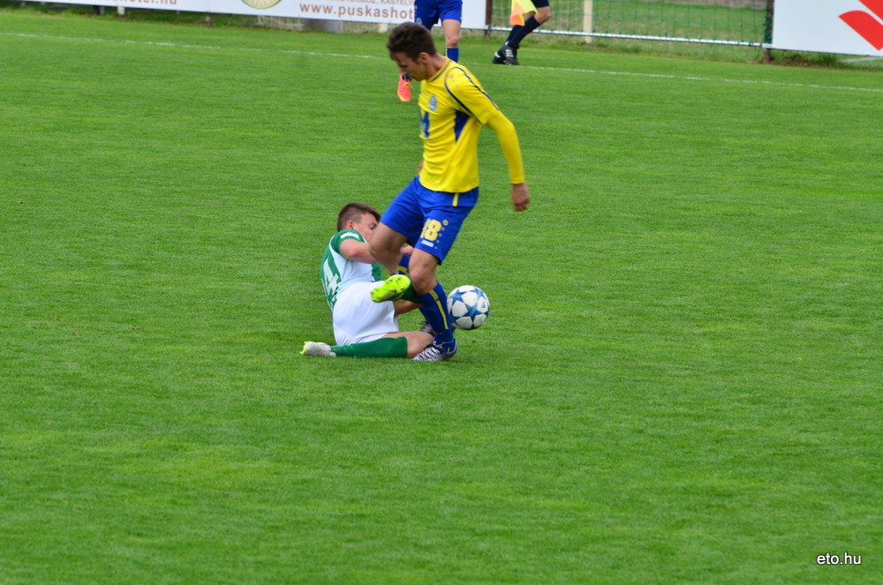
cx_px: 442
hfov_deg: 5.7
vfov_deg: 3.8
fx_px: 8814
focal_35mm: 360
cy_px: 292
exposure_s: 1/320
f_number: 8
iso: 250
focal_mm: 240
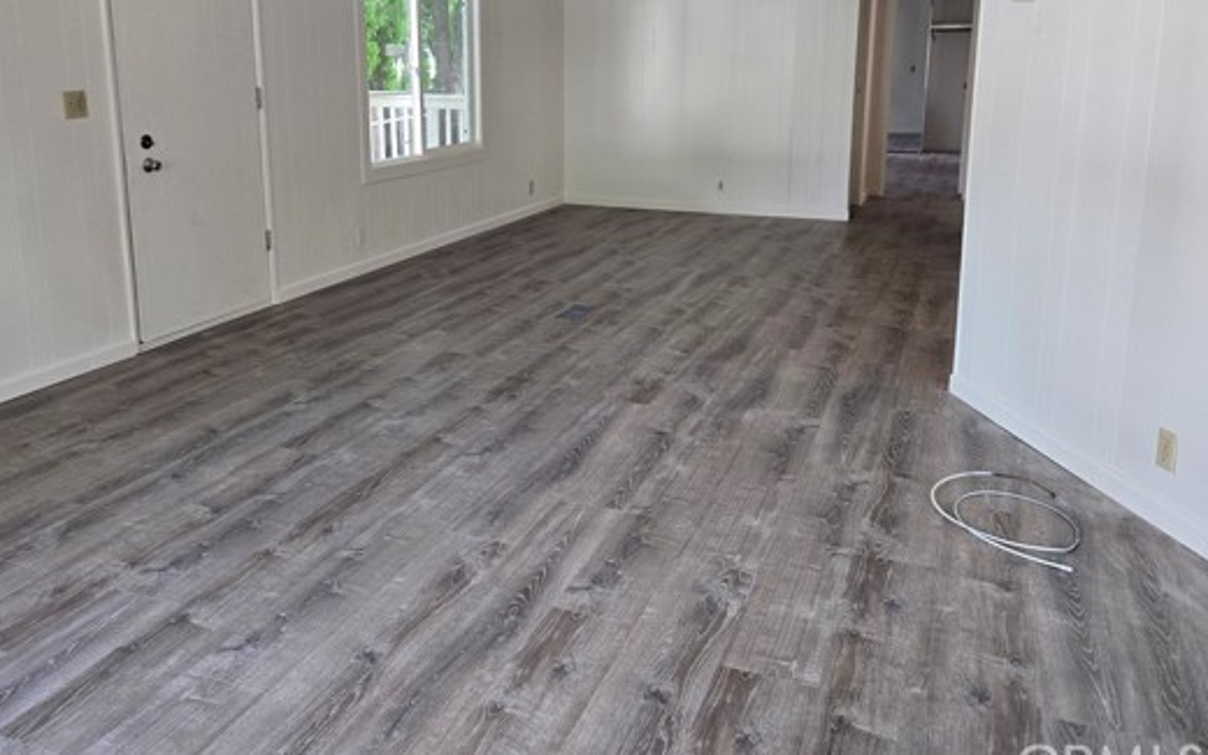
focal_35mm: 30
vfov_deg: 41.2
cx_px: 583
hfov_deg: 62.9
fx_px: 988
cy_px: 242
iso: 250
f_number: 1.8
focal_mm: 5.4
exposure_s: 1/180
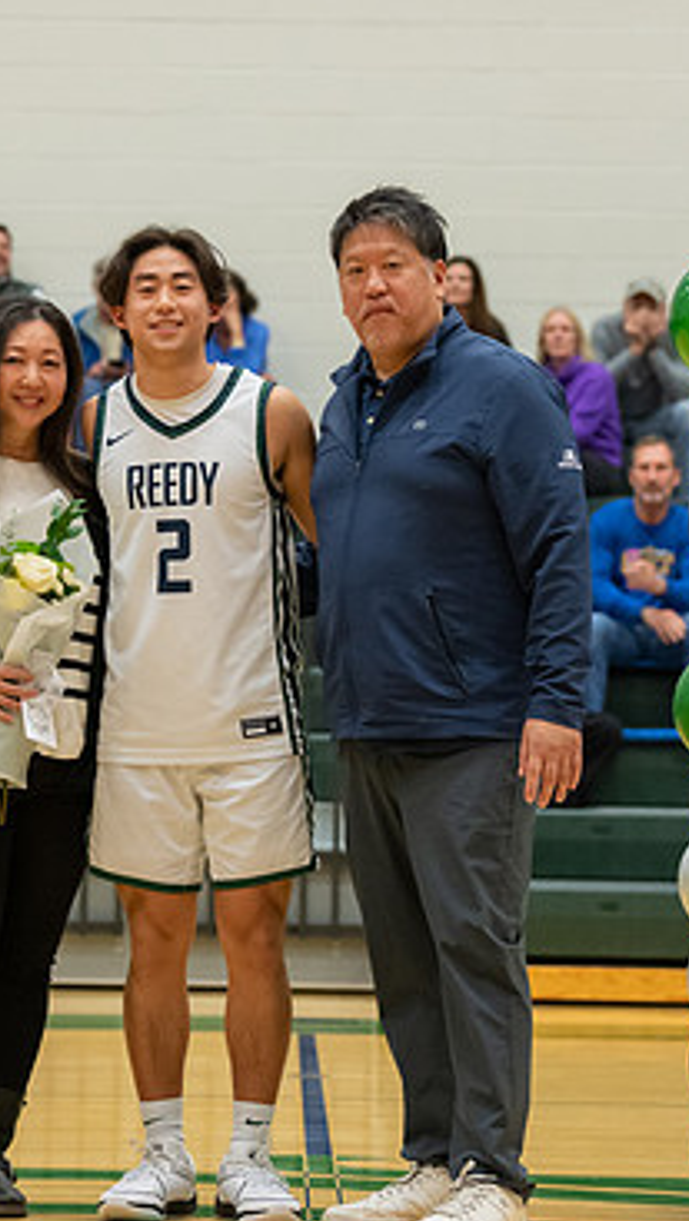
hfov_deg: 7.9
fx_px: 4959
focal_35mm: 153
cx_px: 184
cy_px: 652
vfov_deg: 14.0
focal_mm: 76
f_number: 2.8
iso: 3200
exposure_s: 1/320
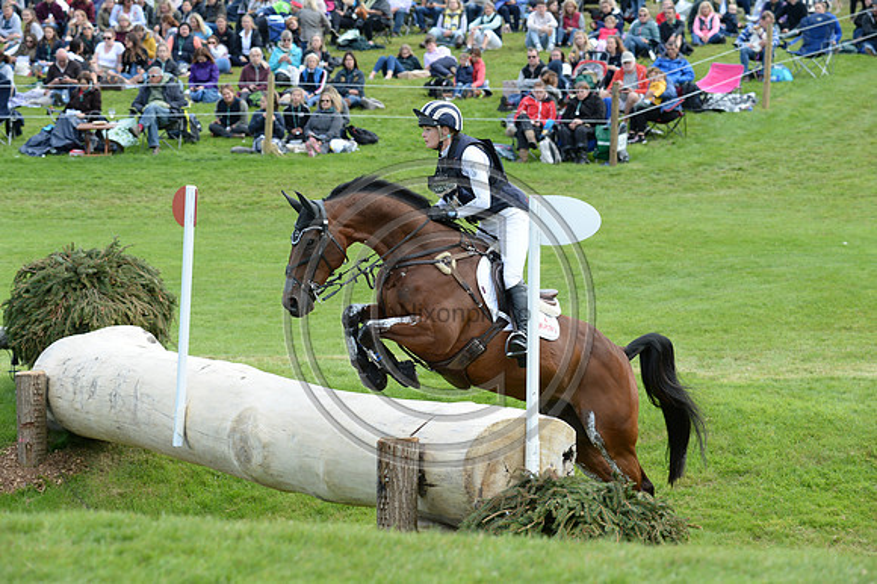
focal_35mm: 135
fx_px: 3287
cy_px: 292
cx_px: 438
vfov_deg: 10.1
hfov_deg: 15.2
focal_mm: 135
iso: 800
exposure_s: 1/1000
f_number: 6.3
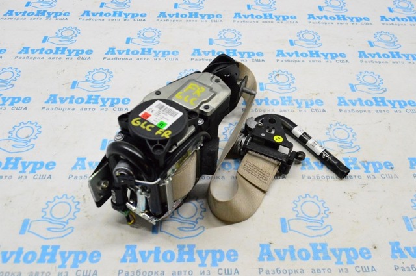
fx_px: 381
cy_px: 138
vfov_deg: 39.9
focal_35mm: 33
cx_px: 208
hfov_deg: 57.3
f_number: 8
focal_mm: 22
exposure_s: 1/250
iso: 6400
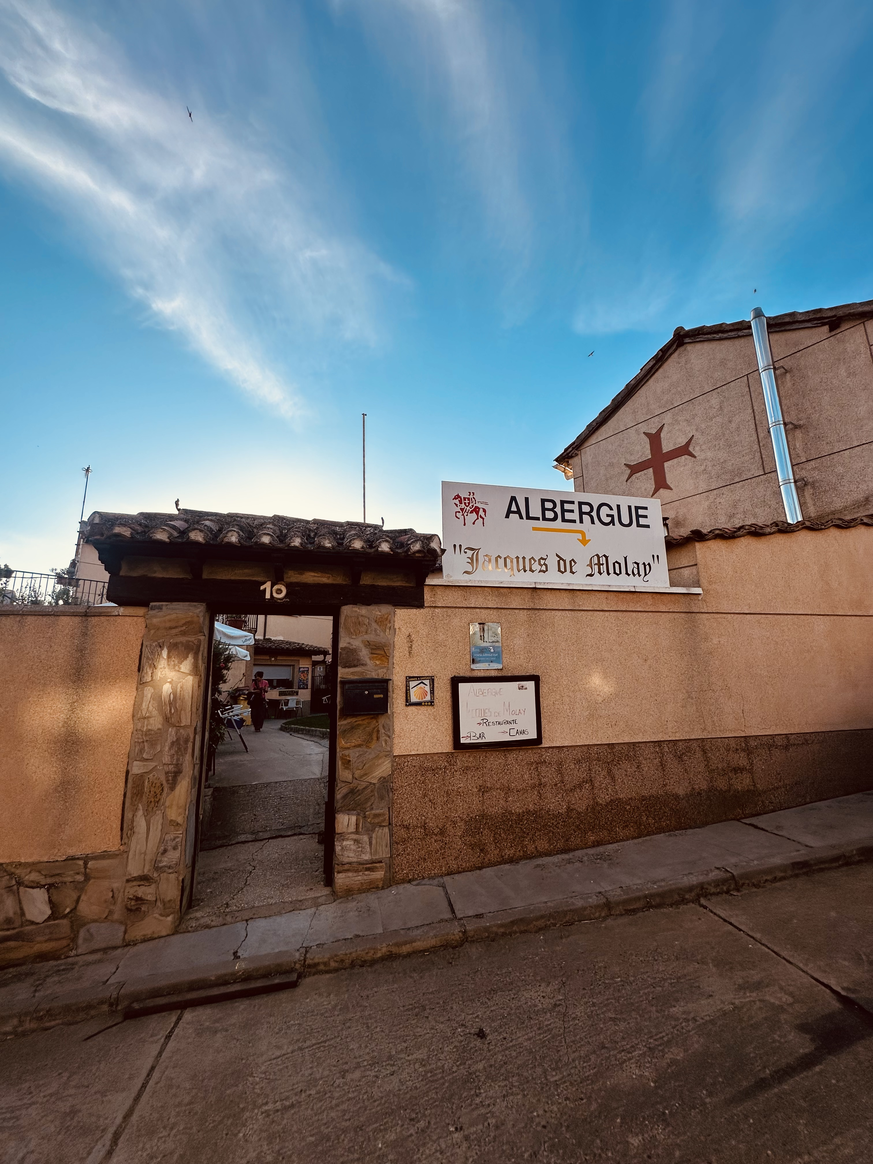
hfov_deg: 85.7
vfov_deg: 102.1
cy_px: 582
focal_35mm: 14
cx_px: 436
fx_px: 471
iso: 40
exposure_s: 1/1043
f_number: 2.2
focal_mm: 2.22
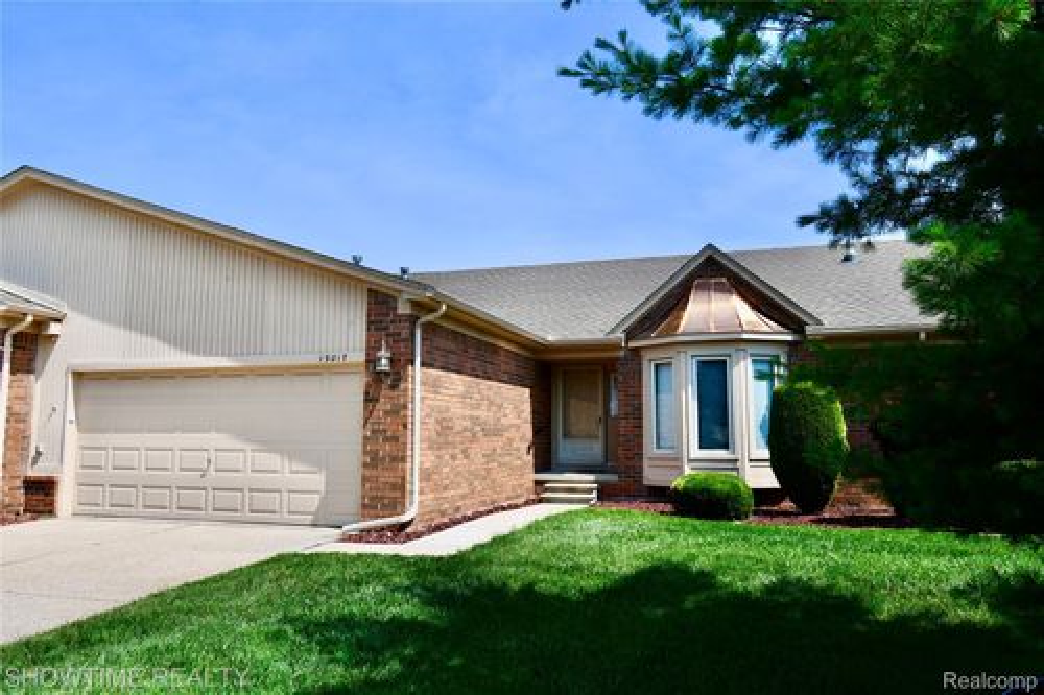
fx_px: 783
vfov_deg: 47.9
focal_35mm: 27
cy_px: 348
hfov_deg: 67.4
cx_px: 522
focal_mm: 18
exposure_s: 1/320
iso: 100
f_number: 9
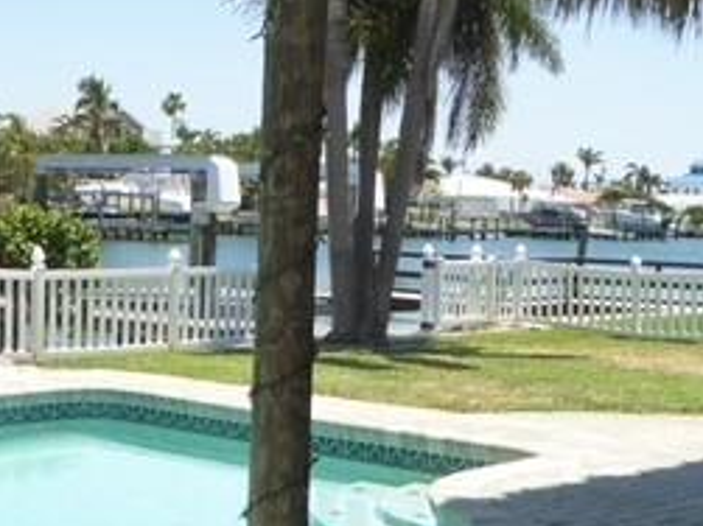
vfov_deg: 19.8
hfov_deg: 26.3
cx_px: 260
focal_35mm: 74
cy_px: 196
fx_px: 1502
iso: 200
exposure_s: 1/800
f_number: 4
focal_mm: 5
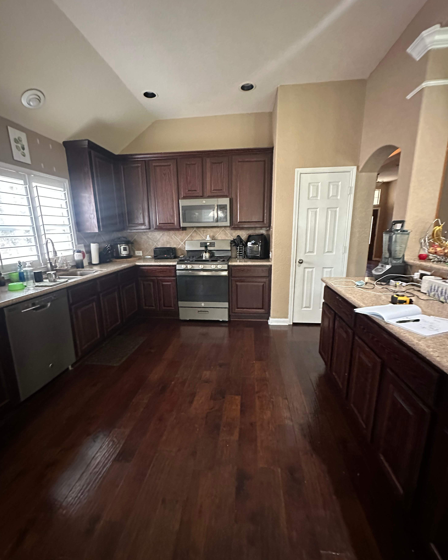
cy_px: 285
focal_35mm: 15
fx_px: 249
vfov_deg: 96.8
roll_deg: +1.4
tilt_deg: -10.5
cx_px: 220
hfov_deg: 84.0
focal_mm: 2.22
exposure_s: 1/30
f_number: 2.2
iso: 1250
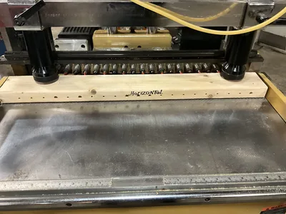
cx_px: 143
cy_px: 107
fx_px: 240
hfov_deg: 61.7
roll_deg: -0.1
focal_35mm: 29
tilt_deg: -38.0
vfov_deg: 48.2
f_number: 1.8
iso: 320
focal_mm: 3
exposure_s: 1/37
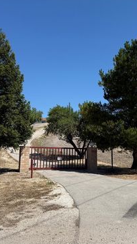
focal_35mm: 36
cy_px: 121
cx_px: 75
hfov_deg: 32.8
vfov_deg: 55.3
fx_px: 233
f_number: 1.78
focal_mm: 6.76
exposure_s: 1/4975
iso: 80
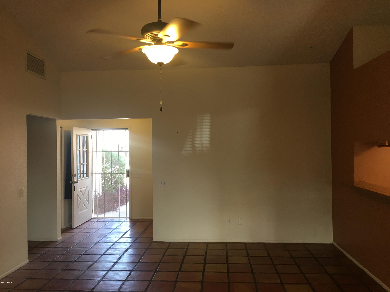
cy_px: 146
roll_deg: +0.5
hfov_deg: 61.7
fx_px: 327
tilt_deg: +3.2
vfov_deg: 48.2
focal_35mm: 29
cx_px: 195
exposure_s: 1/17
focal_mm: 4.15
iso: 50
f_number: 2.2
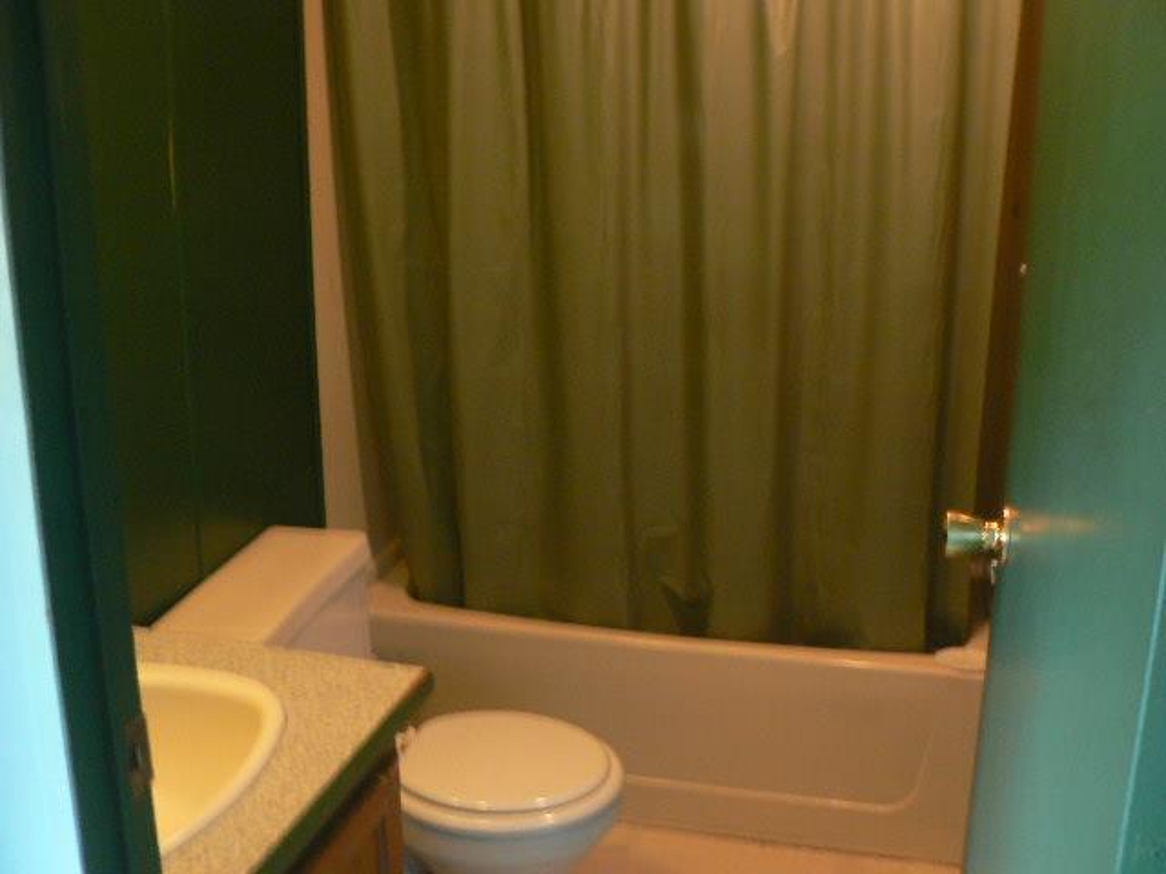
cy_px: 437
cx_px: 583
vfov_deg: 39.7
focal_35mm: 36
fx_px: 1213
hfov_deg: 51.4
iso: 200
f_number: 2.8
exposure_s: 1/4
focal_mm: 6
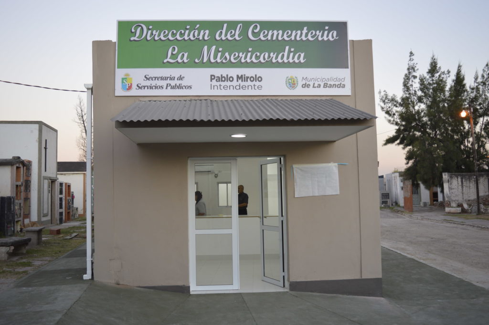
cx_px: 244
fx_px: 448
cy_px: 162
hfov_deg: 57.3
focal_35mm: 33
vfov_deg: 39.9
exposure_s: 1/80
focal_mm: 22
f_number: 4.5
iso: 400
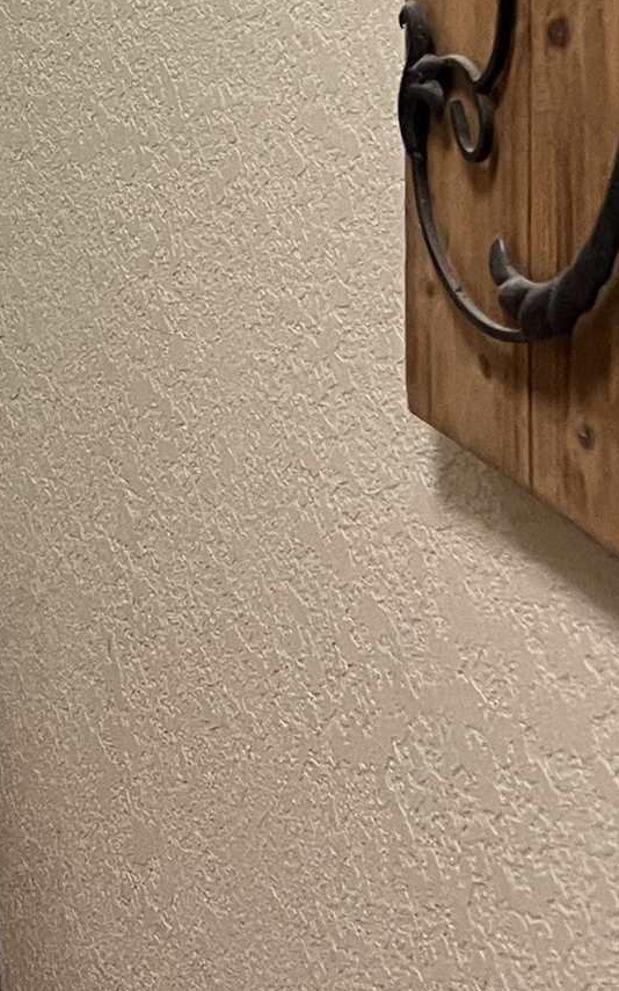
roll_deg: +1.6
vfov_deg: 19.2
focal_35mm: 99
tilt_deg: -6.2
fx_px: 2674
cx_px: -657
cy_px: -340
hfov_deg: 11.7
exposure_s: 1/60
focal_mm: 5.7
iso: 160
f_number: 1.5
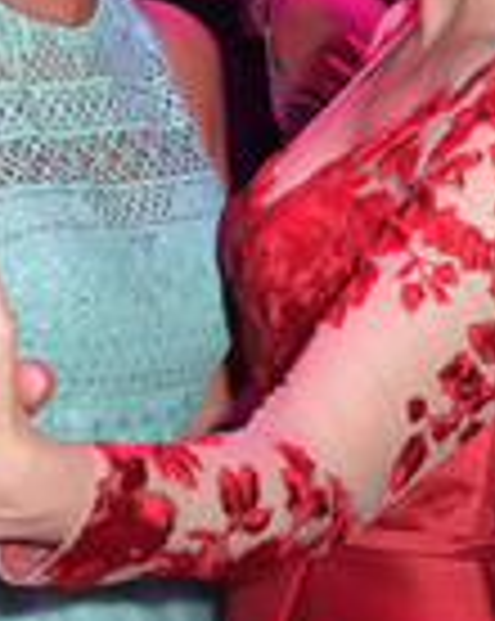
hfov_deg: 17.2
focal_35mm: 89
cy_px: 140
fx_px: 1633
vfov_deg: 21.3
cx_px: 281
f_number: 5
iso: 2500
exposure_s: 1/80
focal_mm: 29
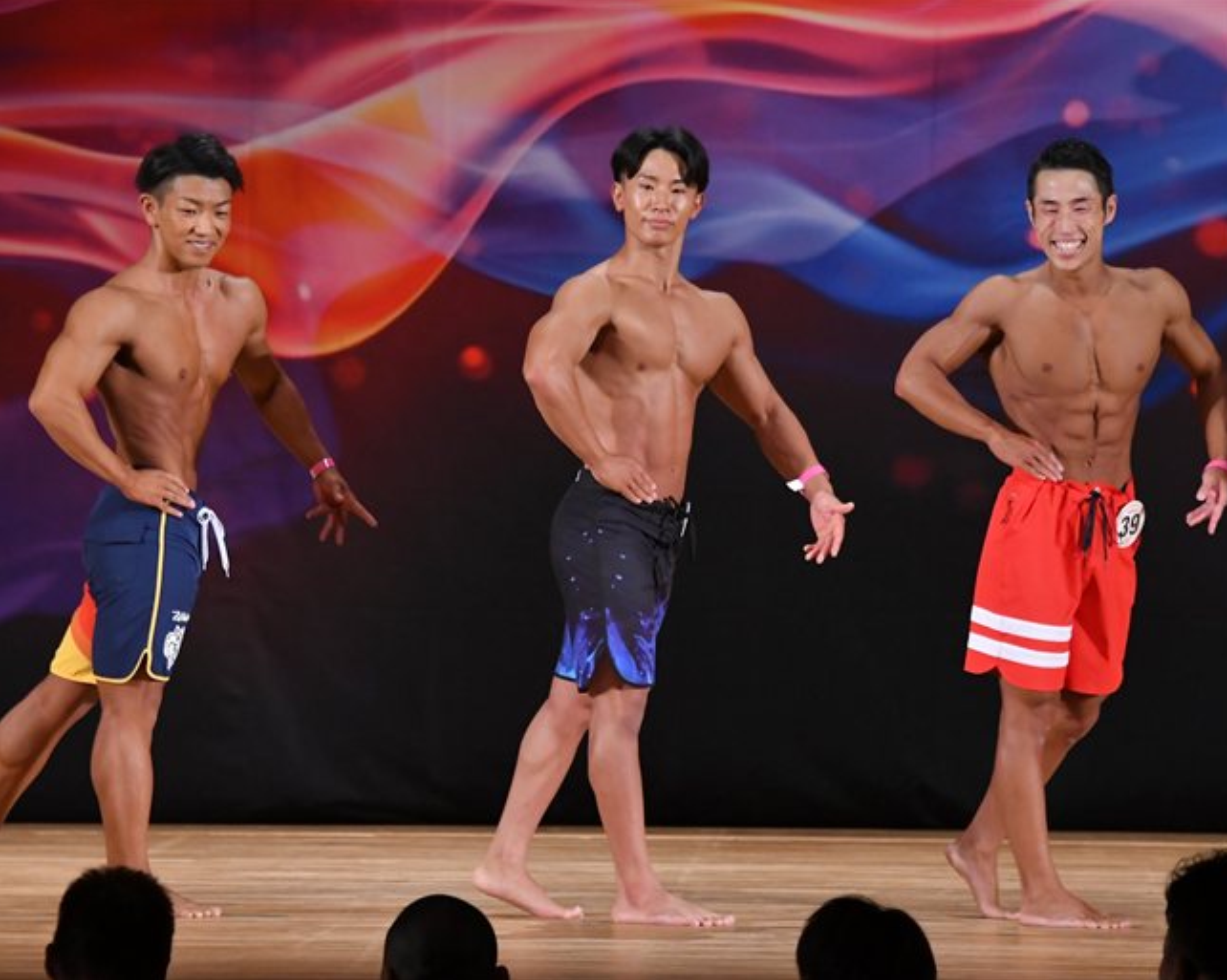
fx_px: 9873
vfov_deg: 5.7
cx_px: 494
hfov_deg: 7.1
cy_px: 489
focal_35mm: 272
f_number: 5.6
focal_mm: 160
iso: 3200
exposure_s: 1/400
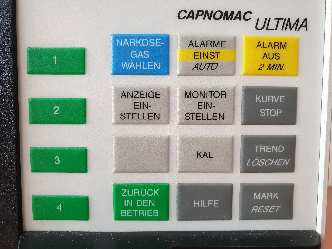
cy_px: 124
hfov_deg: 67.3
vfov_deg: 53.1
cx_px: 166
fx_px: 249
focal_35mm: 26
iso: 320
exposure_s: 1/50
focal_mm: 4.3
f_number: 2.4
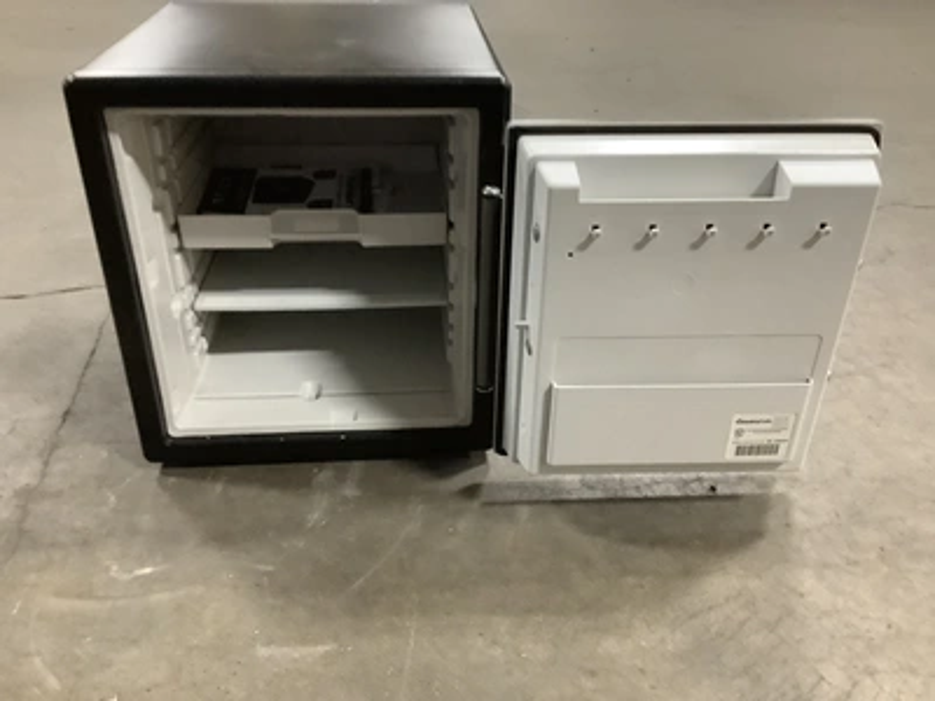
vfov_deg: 45.4
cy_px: 350
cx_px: 468
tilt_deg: -30.2
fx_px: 837
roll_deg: +0.1
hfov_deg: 58.4
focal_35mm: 31
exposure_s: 1/30
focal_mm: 3.3
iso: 500
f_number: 2.4
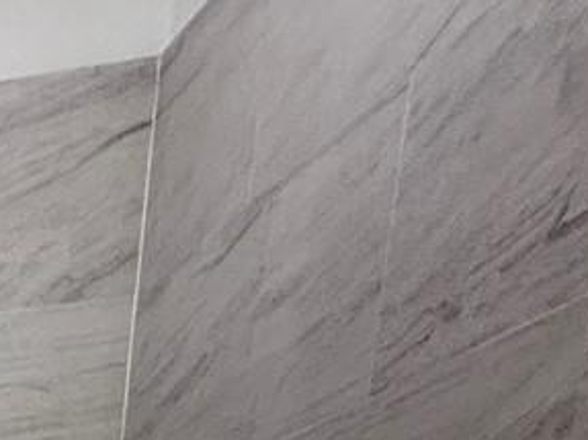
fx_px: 1324
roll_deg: +3.0
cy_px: 1113
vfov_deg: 13.1
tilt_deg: -11.6
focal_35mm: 78
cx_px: -793
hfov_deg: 15.3
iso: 125
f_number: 2.2
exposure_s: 1/120
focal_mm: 2.22
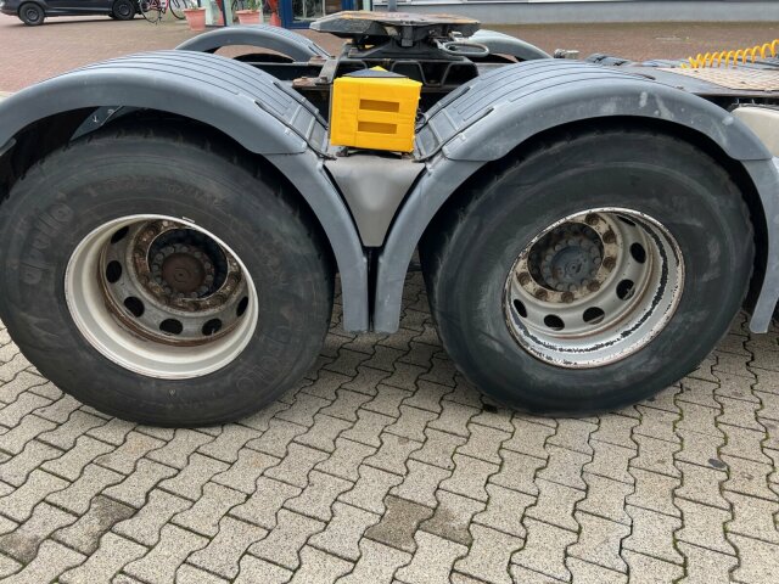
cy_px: 292
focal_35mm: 26
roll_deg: +1.0
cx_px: 390
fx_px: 585
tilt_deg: -27.4
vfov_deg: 53.1
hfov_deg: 67.3
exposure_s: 1/121
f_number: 1.5
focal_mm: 5.7
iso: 40
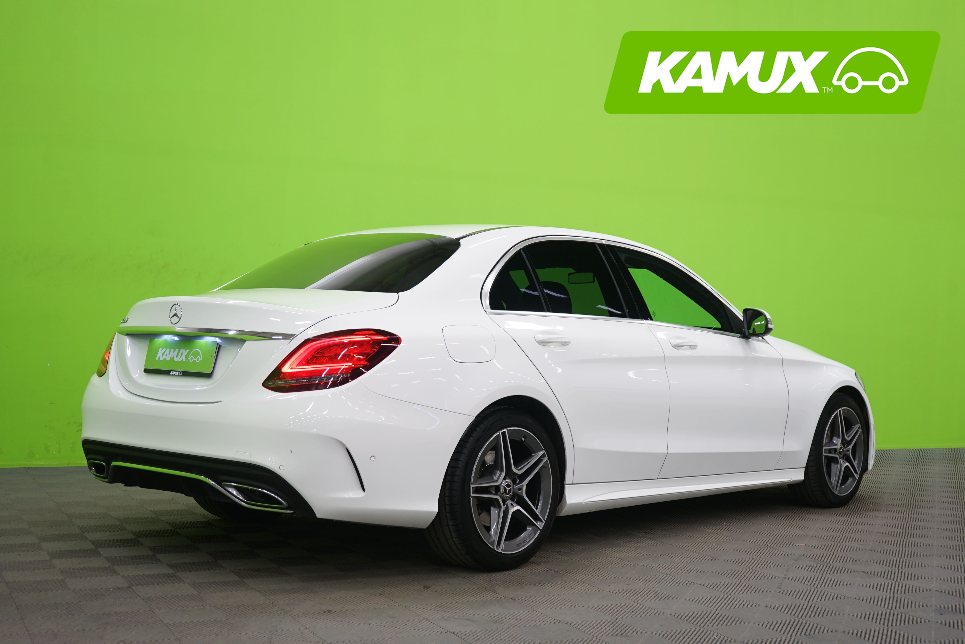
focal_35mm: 45
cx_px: 482
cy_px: 322
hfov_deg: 43.6
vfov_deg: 29.9
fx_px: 1206
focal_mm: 45
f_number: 4.5
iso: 400
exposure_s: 1/10
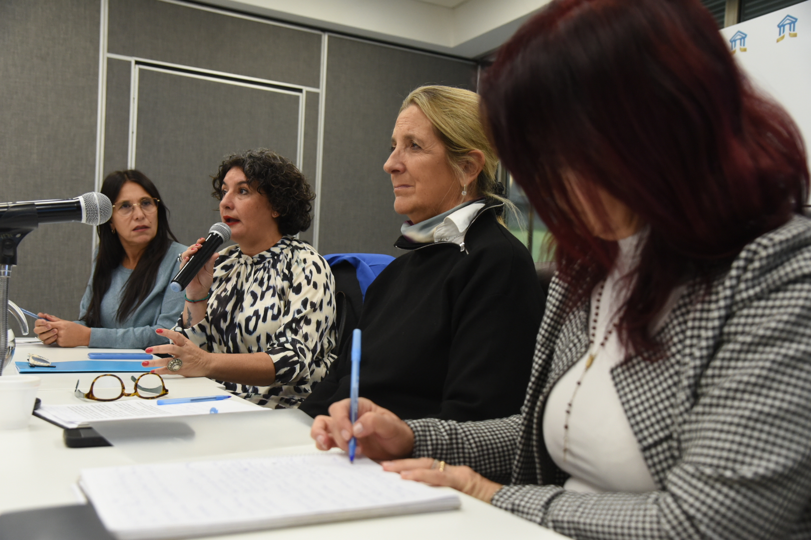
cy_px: 270
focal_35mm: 38
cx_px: 406
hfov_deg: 50.7
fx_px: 856
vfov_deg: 35.1
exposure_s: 1/125
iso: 2000
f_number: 5
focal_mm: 38
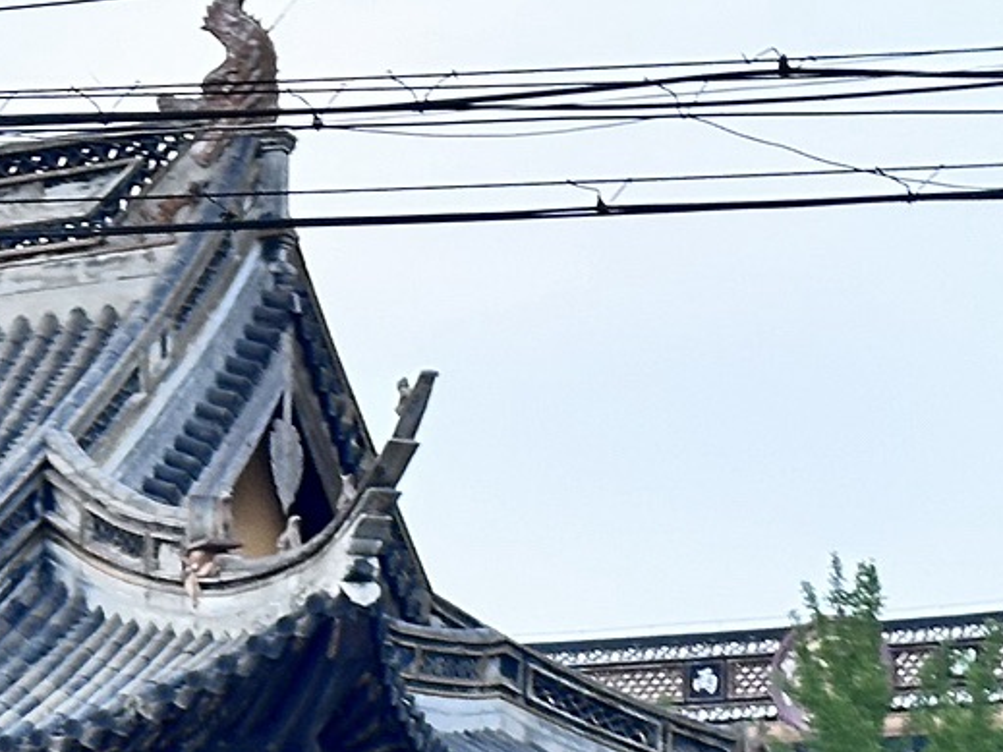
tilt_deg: +6.5
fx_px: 5359
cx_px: -226
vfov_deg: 7.9
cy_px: 1015
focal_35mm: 185
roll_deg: -1.6
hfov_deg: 10.5
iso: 80
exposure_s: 1/113
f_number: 1.78
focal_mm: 6.86
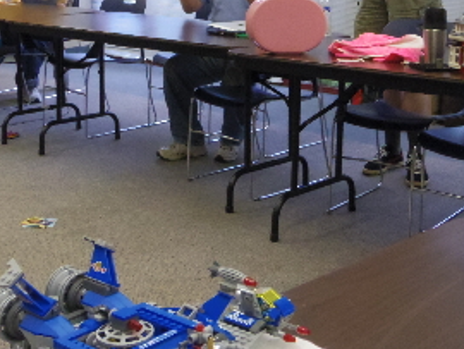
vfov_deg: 23.6
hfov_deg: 32.0
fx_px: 805
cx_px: 287
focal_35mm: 60
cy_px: 17
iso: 1000
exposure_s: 1/50
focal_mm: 5
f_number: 6.3
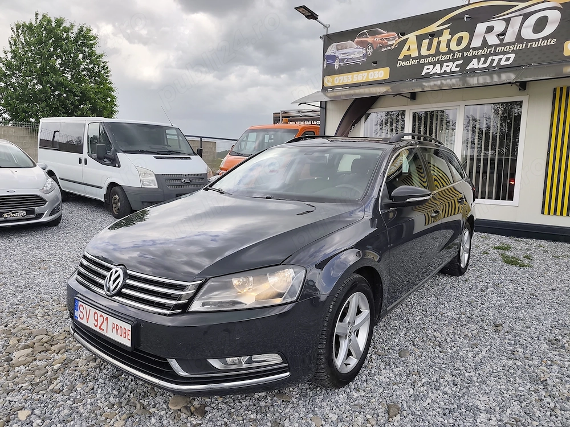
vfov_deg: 58.9
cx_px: 285
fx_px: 379
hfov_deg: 73.9
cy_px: 214
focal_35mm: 23
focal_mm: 6.19
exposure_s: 1/513
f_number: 1.65
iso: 50
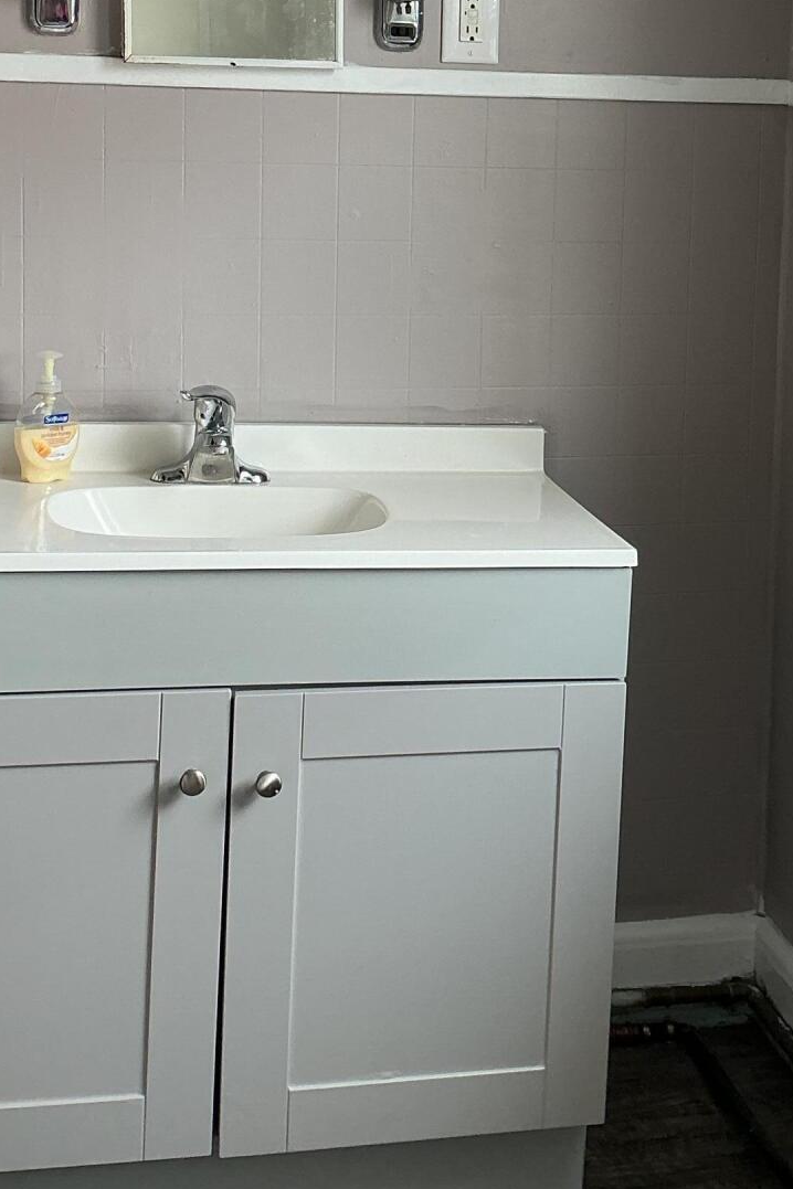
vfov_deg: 34.9
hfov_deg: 24.1
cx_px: 507
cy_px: 301
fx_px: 1850
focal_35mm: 56
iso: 40
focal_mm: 3
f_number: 1.8
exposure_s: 1/60
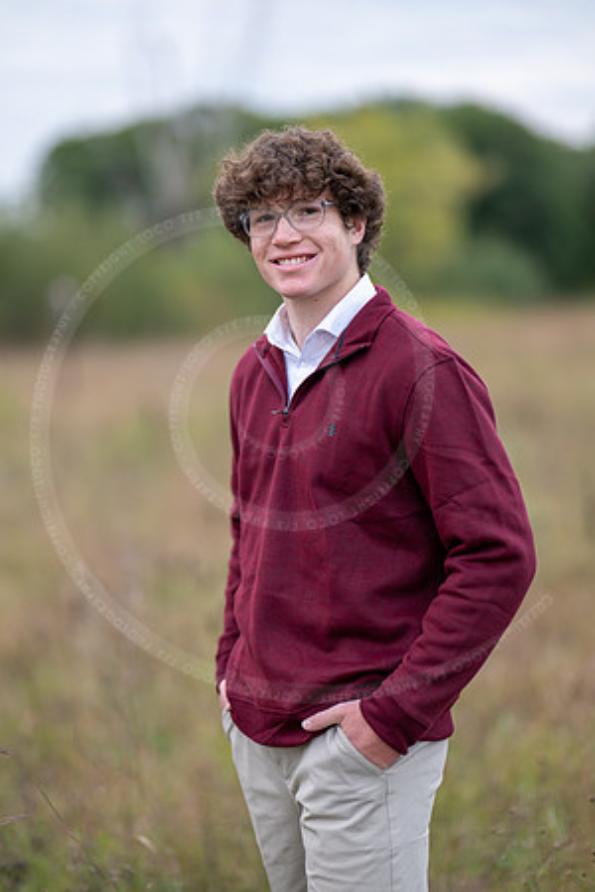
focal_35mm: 85
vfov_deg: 23.9
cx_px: 298
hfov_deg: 16.1
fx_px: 2107
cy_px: 446
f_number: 1.2
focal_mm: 85
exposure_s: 1/400
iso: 320
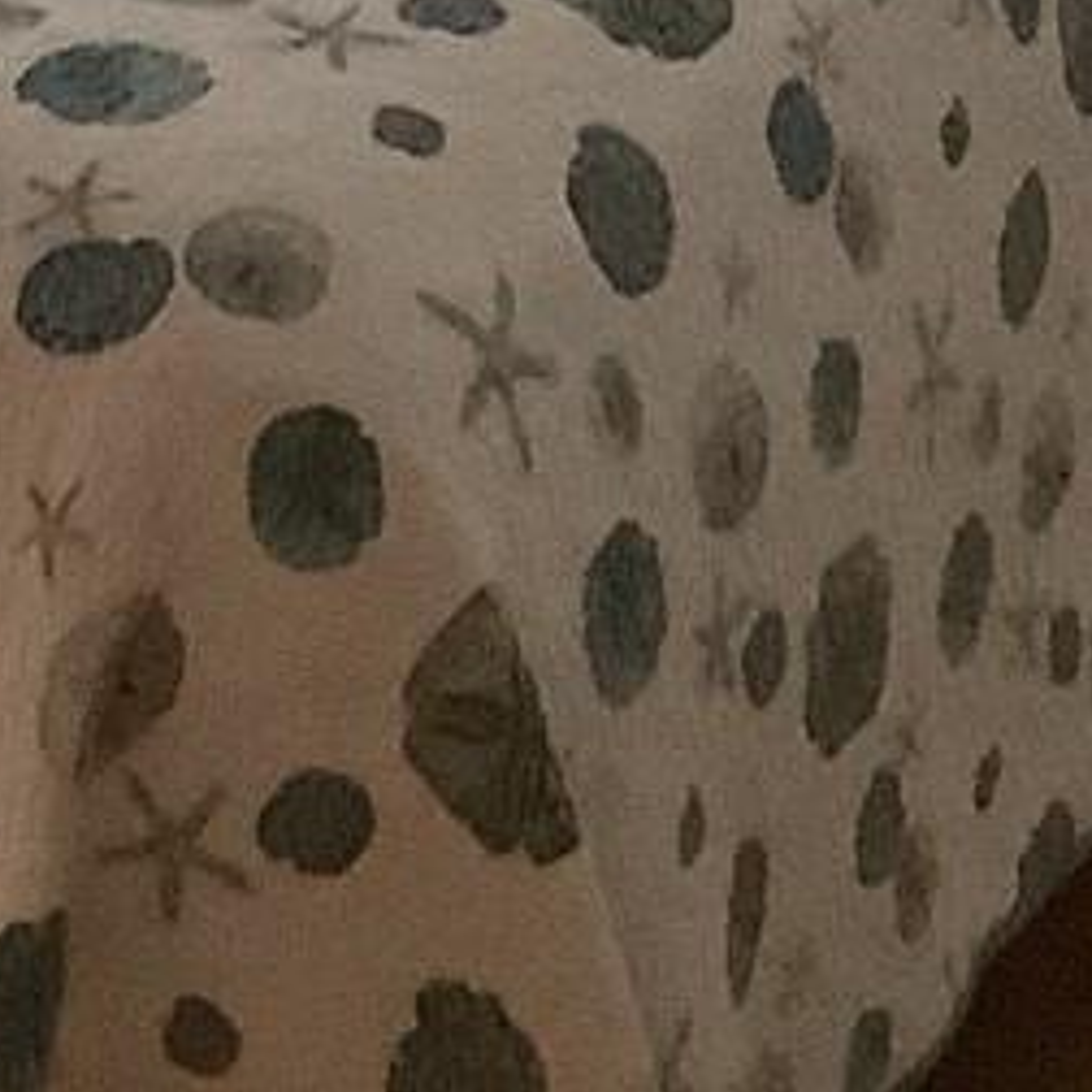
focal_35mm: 174
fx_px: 6210
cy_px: -1226
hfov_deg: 10.0
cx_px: -69
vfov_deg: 9.3
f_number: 2.4
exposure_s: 1/60
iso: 400
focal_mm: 3.3
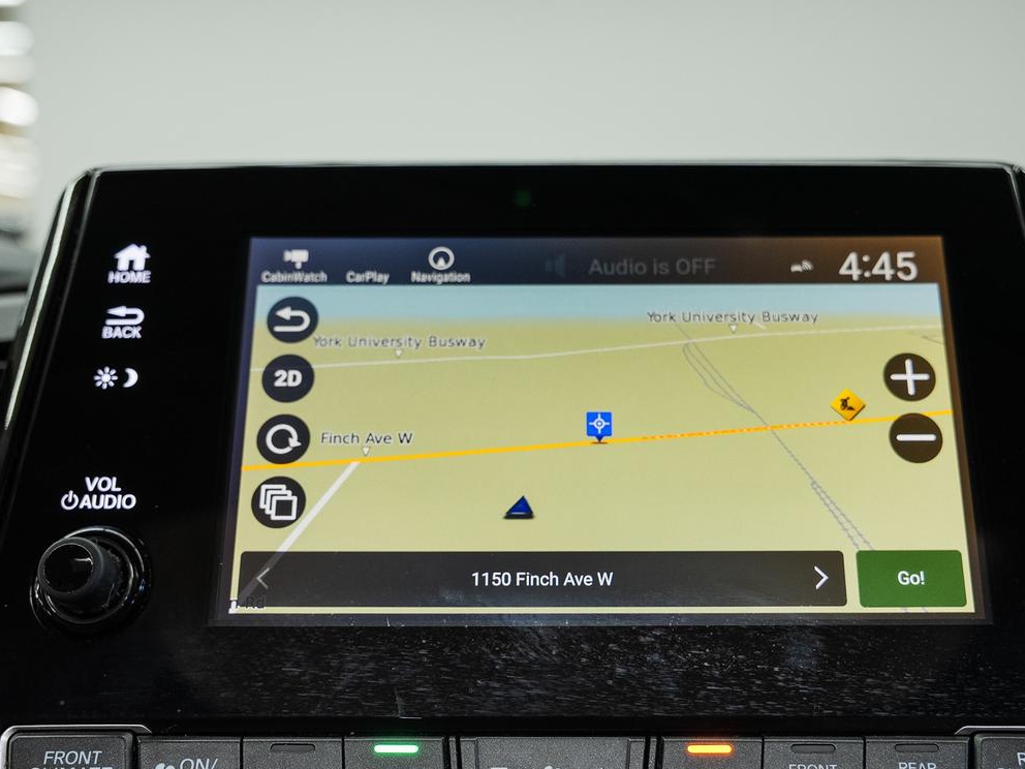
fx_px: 1214
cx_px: 547
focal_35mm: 41
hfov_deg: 45.7
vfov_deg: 35.0
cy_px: 455
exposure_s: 1/40
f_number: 4
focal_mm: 27.4
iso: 500
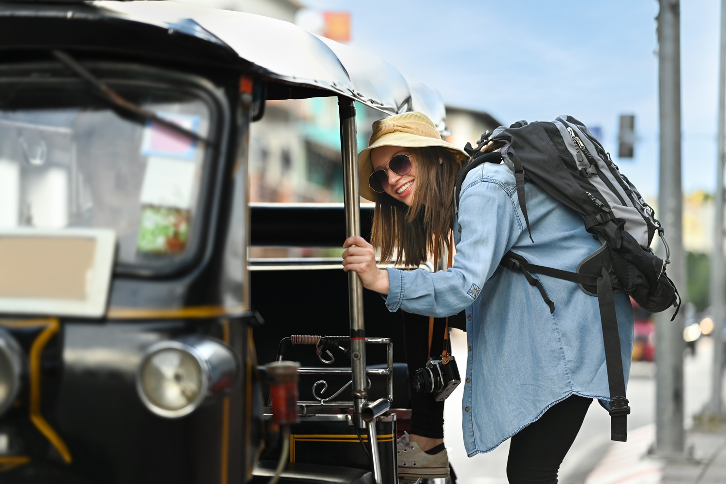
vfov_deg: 16.1
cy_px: 242
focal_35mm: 85
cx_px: 363
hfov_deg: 23.9
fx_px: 1714
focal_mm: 85
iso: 100
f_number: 2
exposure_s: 1/250
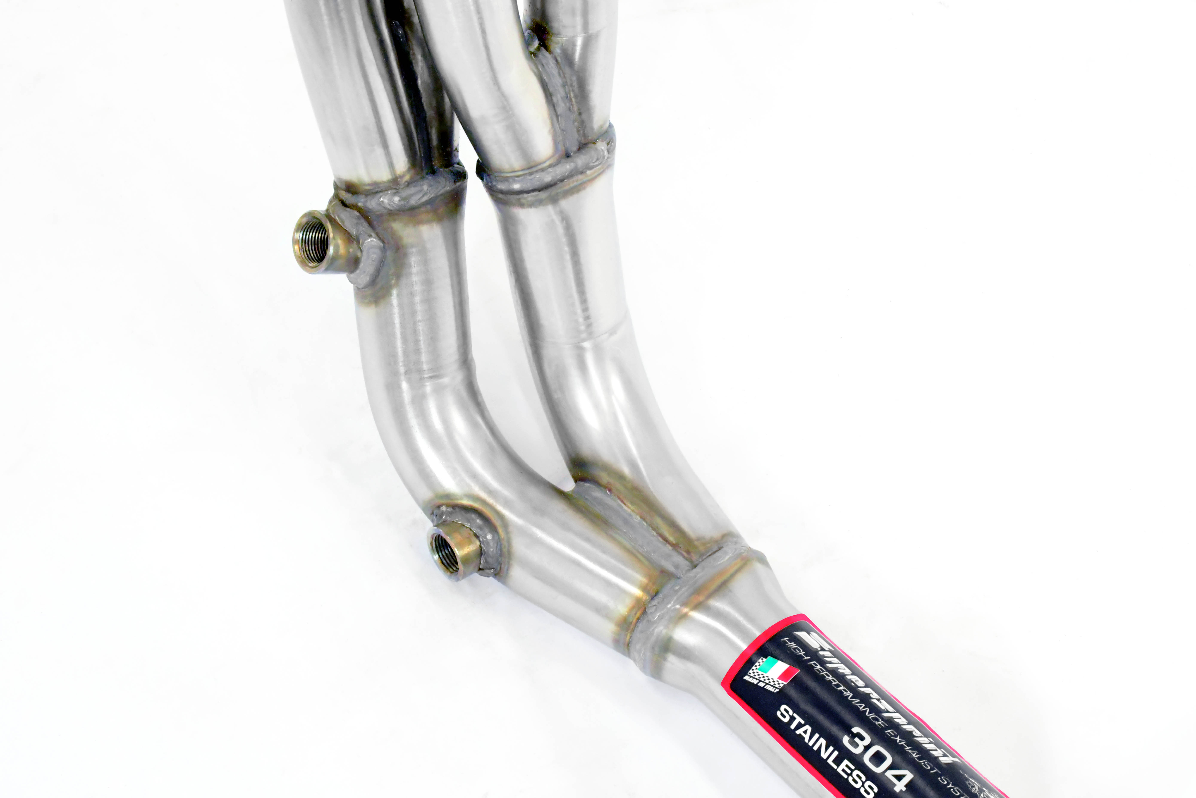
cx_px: 598
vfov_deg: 23.8
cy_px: 399
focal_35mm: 57
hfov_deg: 35.1
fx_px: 1894
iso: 5000
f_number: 14
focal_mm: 38
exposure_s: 1/160
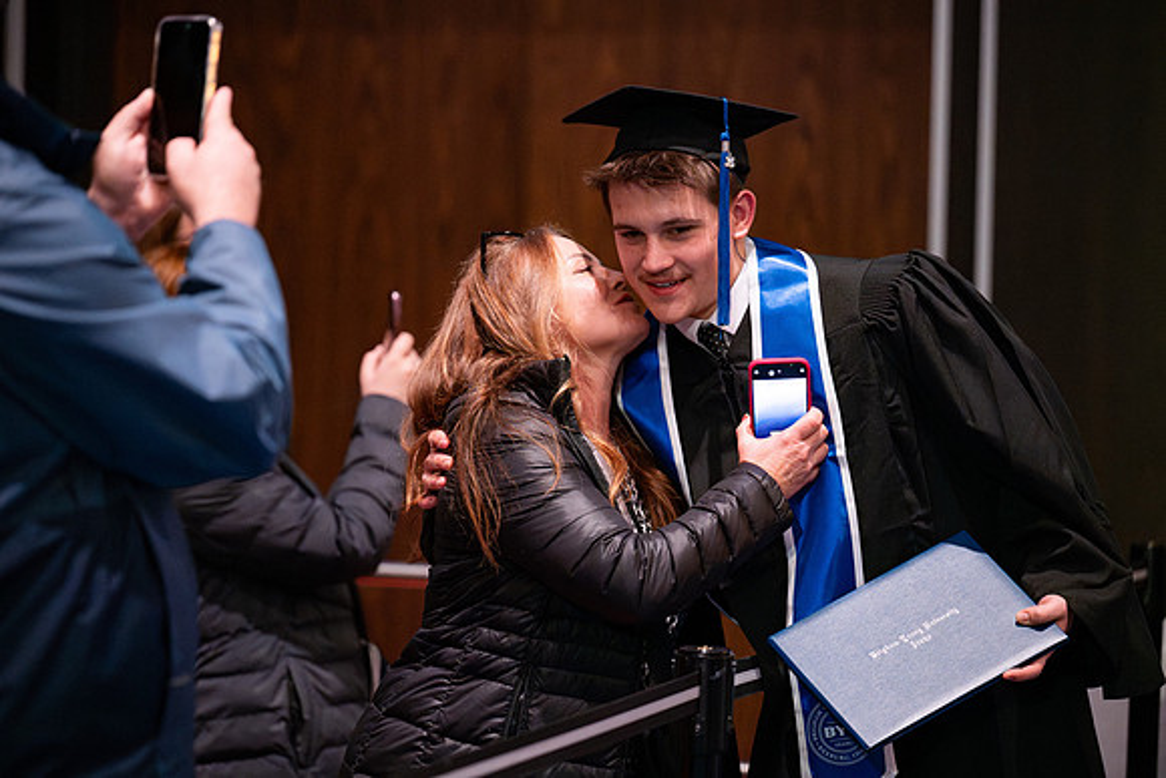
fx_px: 4373
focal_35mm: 135
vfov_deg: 10.2
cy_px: 389
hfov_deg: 15.2
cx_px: 583
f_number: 2.8
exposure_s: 1/200
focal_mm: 135
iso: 2000
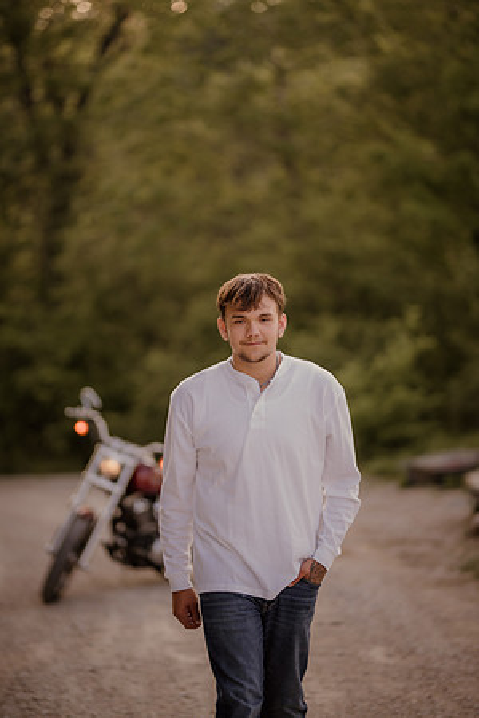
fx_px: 1696
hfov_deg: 16.1
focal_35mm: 85
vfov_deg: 23.9
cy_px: 359
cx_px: 240
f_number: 1.4
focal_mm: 85
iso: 100
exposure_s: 1/400
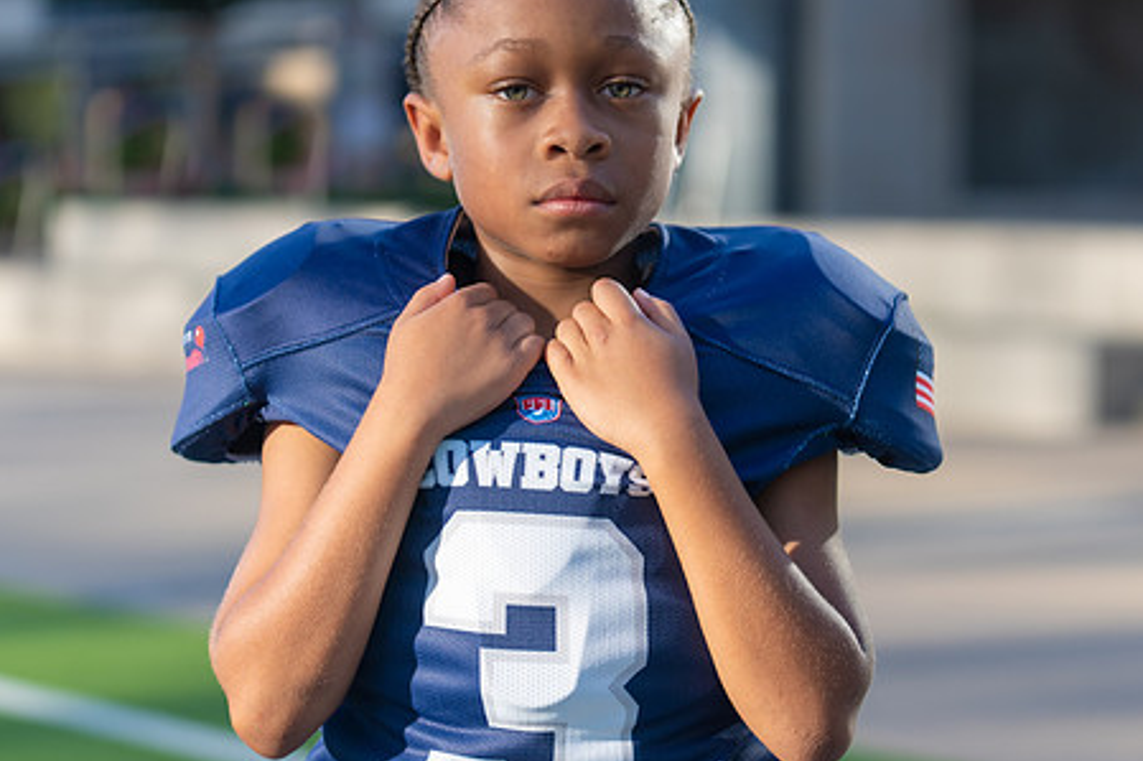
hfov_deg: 21.7
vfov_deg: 14.5
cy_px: 342
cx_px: 614
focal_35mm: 94
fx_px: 2983
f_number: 2.8
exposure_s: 1/500
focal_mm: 70
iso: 100
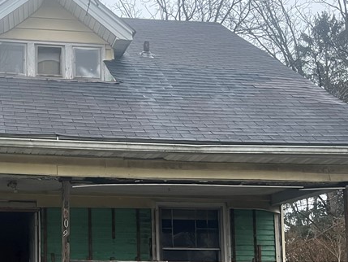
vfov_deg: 23.0
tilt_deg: +6.7
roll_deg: +0.7
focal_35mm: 62
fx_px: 623
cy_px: 238
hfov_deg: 30.2
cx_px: 52
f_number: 1.6
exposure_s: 1/60
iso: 200
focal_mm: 5.1
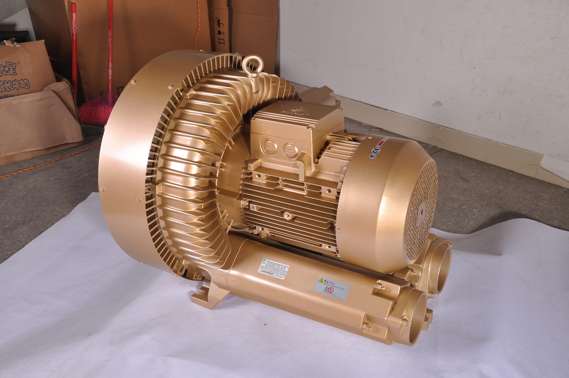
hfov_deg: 53.2
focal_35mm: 36
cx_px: 284
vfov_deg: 36.8
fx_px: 568
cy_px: 189
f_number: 9.5
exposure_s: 1/125
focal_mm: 24
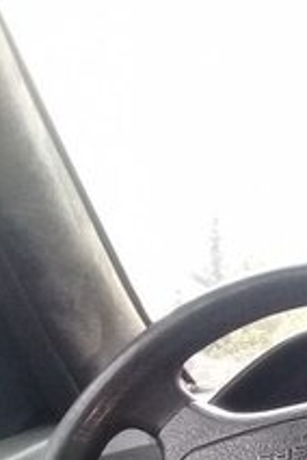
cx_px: 707
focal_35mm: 100
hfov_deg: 11.6
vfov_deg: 19.4
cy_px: 528
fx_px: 1279
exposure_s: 1/33
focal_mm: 3.3
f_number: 2.2
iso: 80
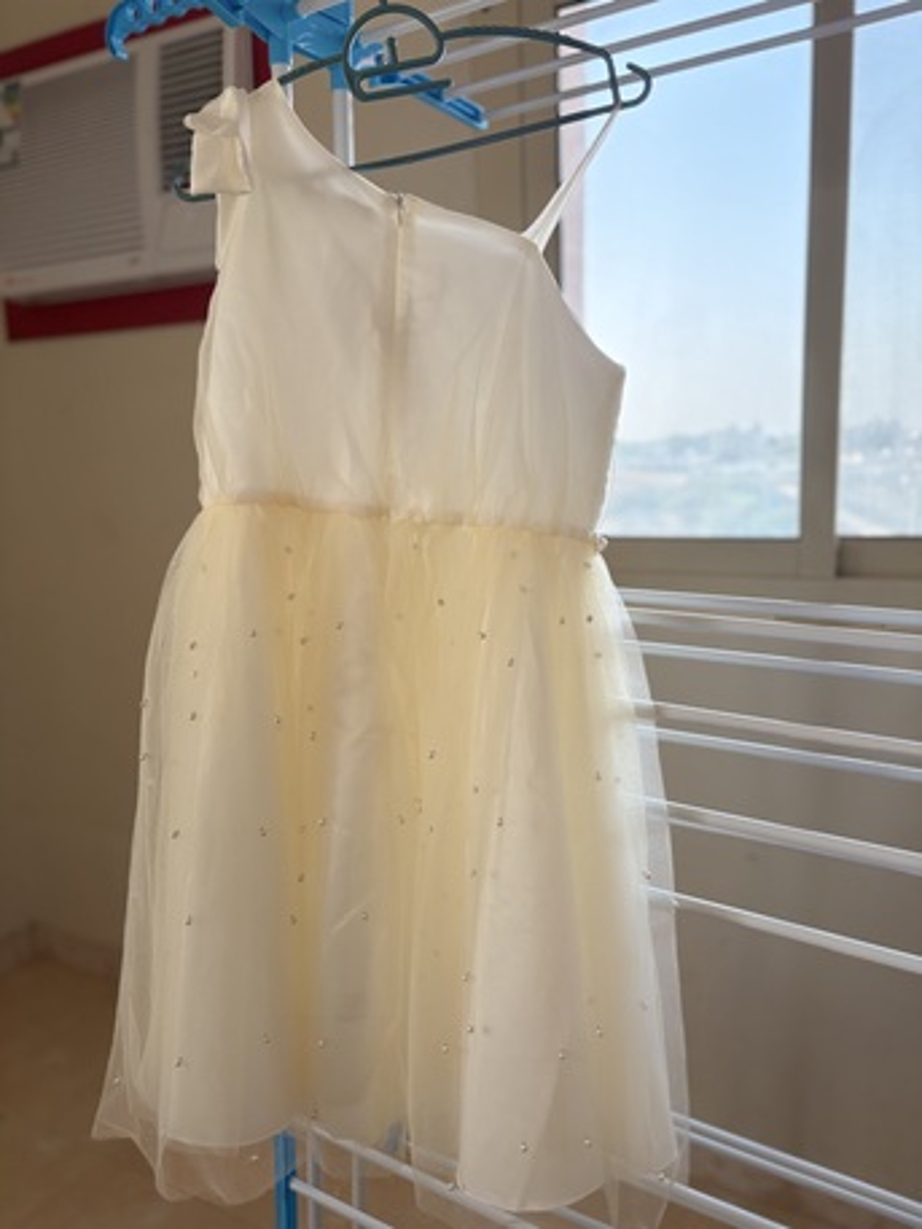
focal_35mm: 26
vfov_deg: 67.3
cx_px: 461
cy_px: 614
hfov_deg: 53.1
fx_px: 923
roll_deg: +1.4
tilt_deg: -9.9
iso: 125
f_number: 1.6
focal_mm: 5.96
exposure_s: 1/60
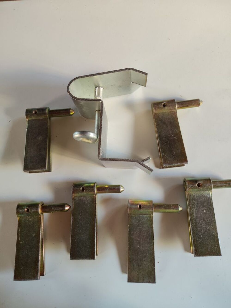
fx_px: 214
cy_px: 154
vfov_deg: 71.6
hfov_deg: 56.8
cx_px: 116
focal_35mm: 24
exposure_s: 1/50
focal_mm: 5.24
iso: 613
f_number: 1.7
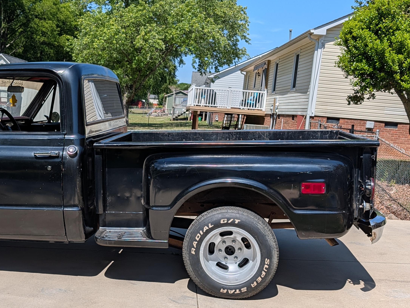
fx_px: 533
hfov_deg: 41.2
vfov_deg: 32.1
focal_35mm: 45
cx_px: 120
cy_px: 185
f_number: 1.68
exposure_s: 1/11236
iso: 21
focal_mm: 6.9
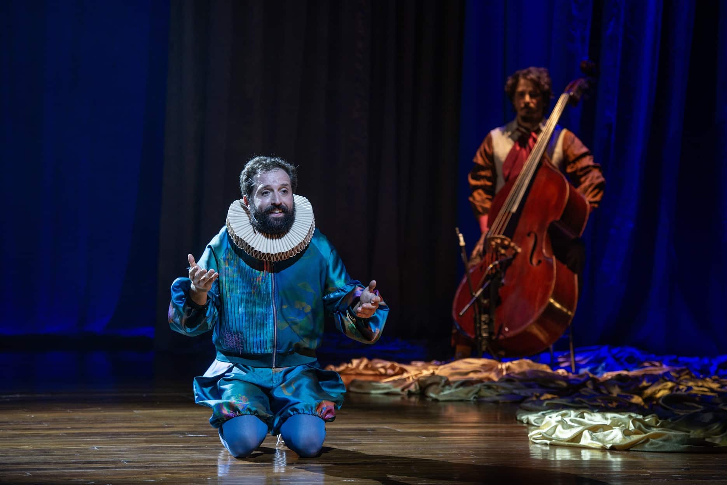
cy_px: 242
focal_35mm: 135
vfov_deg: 10.2
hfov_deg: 15.2
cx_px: 364
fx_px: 2727
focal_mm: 135
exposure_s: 1/40
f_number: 4
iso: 400
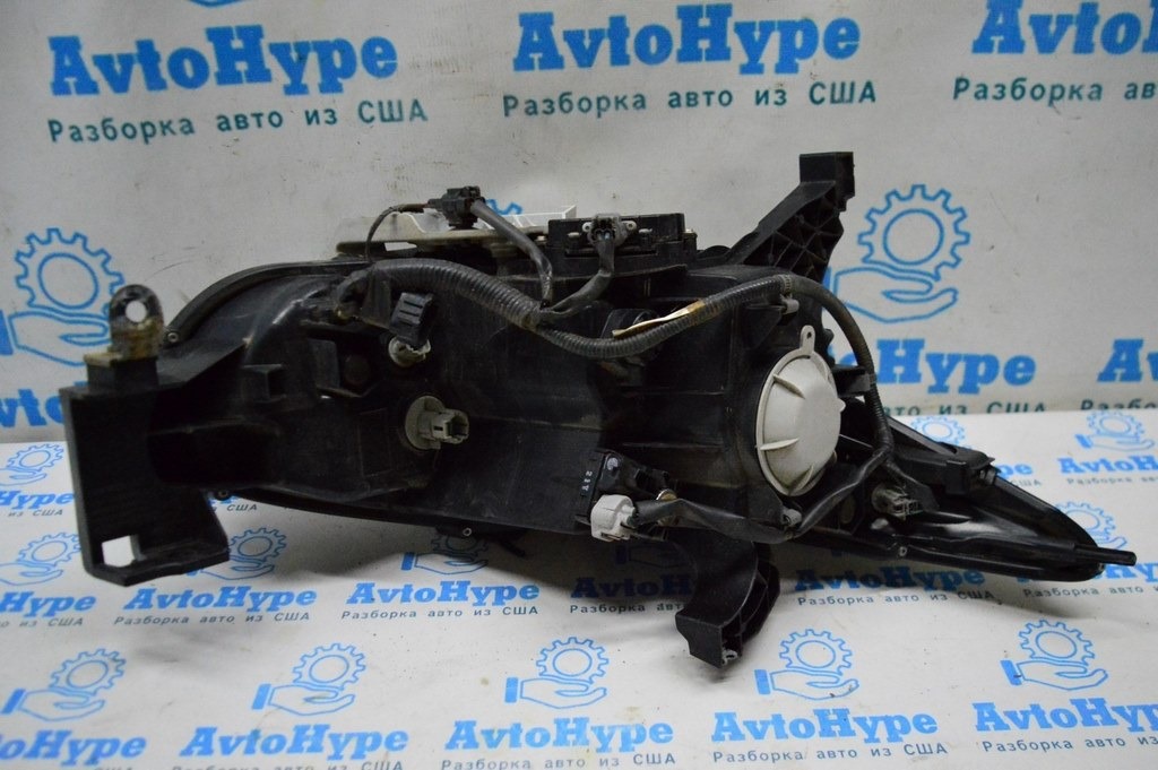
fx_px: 1012
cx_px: 579
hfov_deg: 59.5
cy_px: 385
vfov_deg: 41.6
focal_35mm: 32
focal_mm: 21
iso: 6400
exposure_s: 1/1000
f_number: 3.8
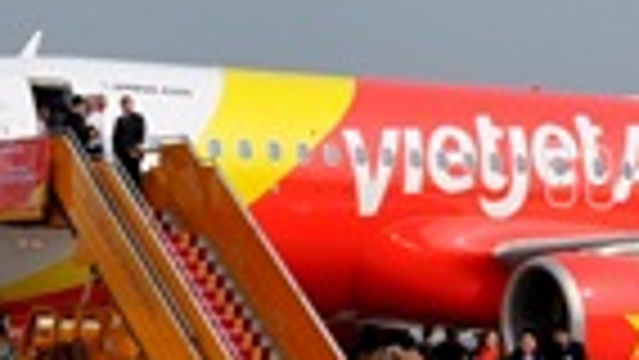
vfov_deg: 7.5
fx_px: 2729
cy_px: 142
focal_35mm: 161
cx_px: 603
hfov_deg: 13.2
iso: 200
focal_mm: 28
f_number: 8
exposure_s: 1/1000
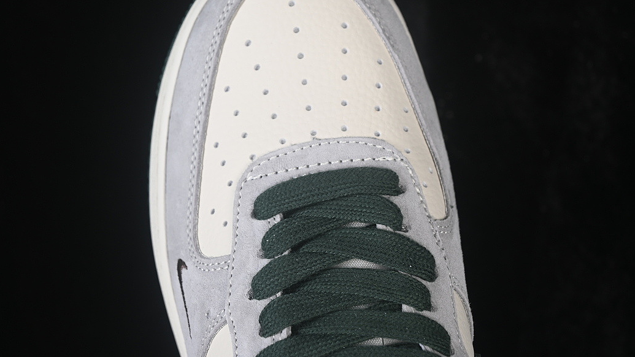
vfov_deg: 14.7
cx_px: 308
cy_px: 140
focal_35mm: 82
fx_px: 1381
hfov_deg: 25.9
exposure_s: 1/80
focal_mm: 50
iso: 160
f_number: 7.1
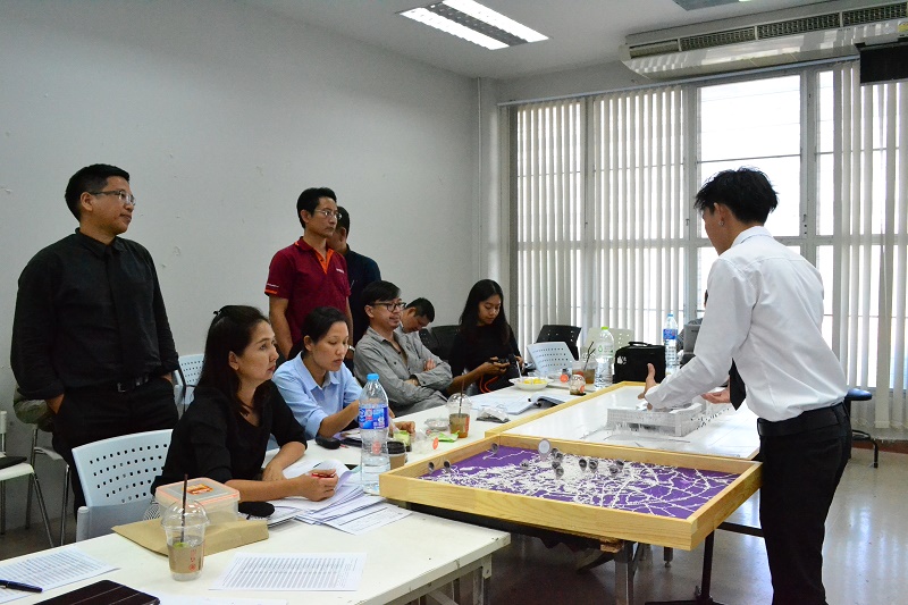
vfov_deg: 43.6
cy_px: 302
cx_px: 454
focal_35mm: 30
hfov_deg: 61.9
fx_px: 756
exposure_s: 1/320
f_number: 9
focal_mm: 20
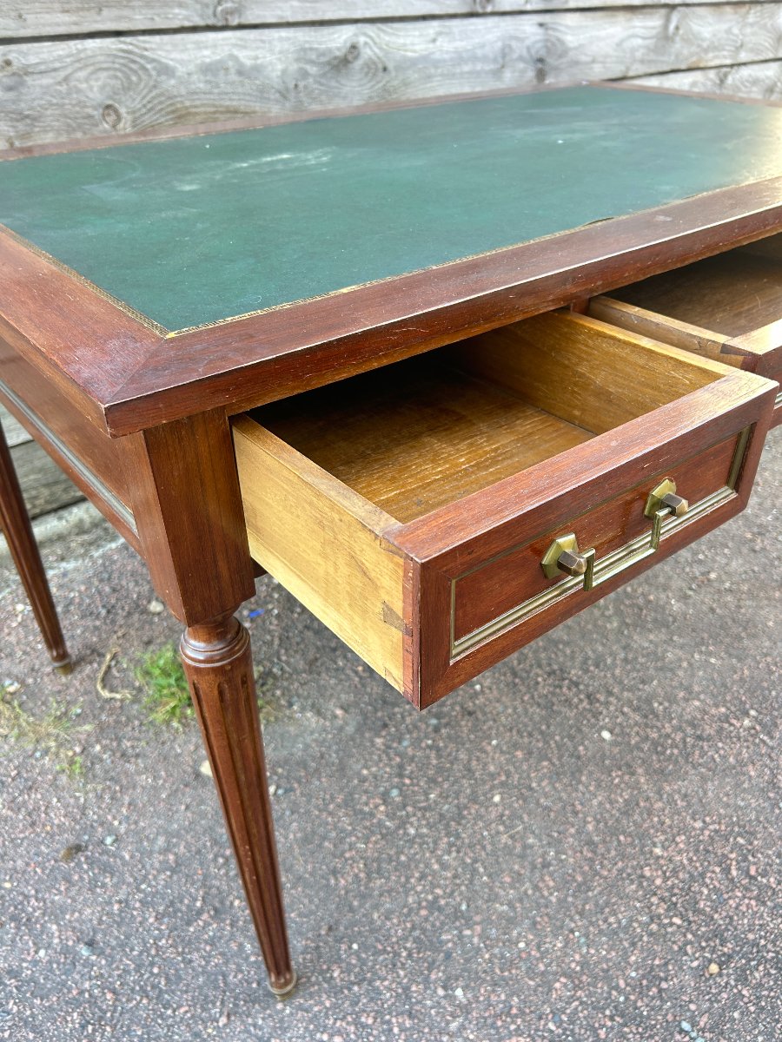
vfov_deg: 67.3
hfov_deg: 53.1
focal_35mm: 26
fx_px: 783
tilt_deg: -34.8
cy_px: 521
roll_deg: +0.8
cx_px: 391
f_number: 1.5
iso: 125
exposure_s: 1/121
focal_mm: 5.7
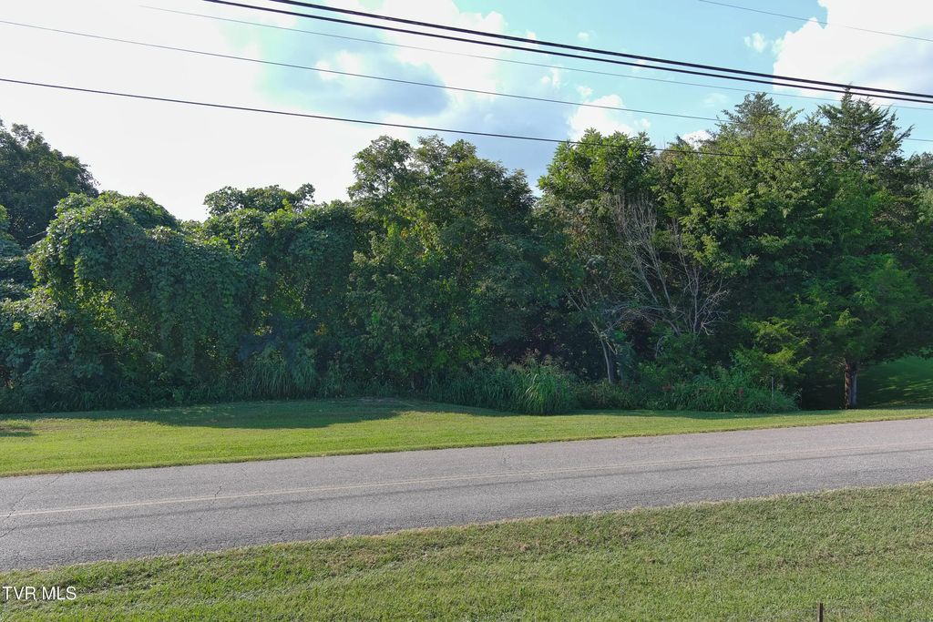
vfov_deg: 45.0
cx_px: 466
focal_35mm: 29
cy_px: 311
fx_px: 752
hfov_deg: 63.7
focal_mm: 10.57
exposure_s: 1/640
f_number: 2.8
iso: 100
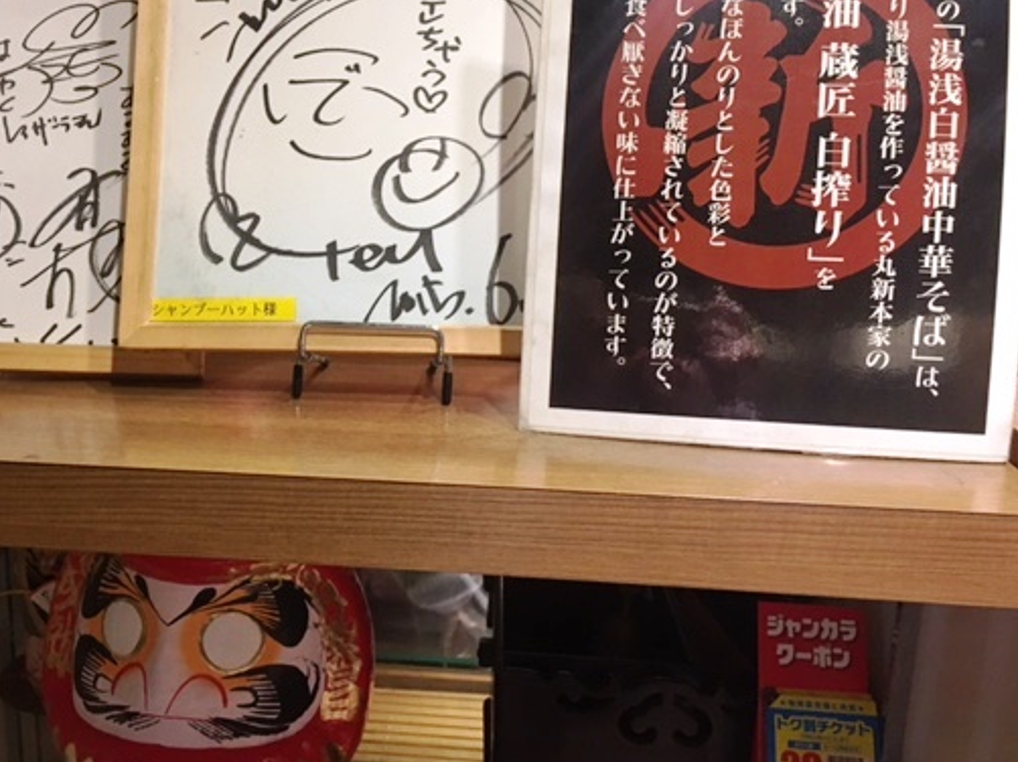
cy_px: 379
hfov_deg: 49.7
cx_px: 387
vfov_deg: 38.6
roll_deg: -2.1
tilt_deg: -16.1
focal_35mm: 37
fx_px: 1088
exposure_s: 1/24
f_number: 2.2
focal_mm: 4.15
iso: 200
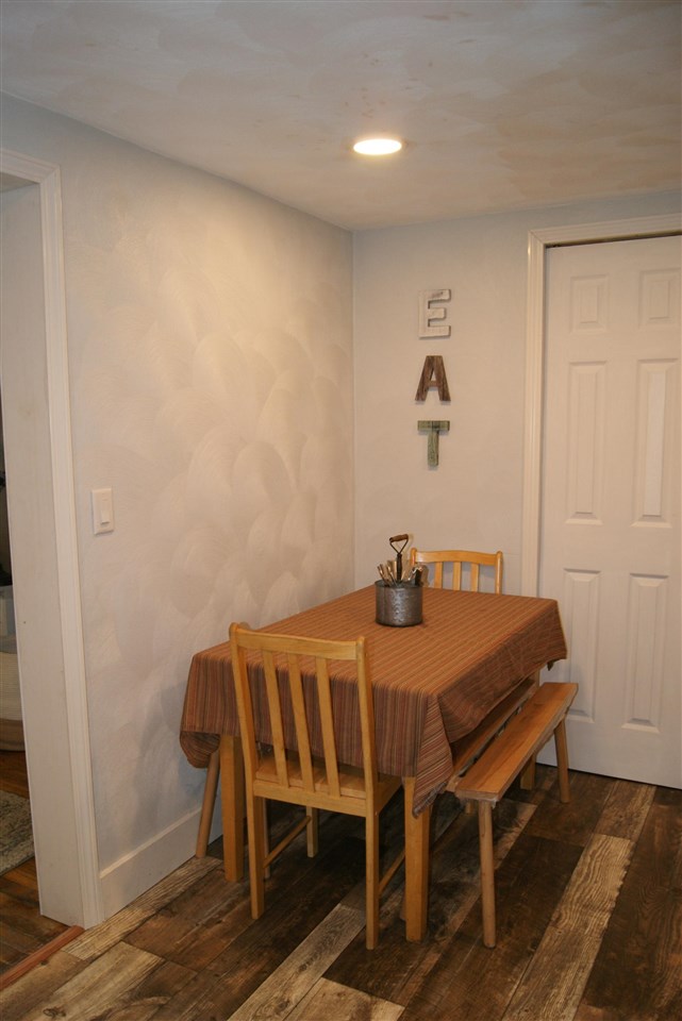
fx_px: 1107
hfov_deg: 34.2
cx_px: 341
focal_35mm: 39
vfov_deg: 49.5
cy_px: 510
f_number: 5.6
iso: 400
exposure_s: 1/60
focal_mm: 26
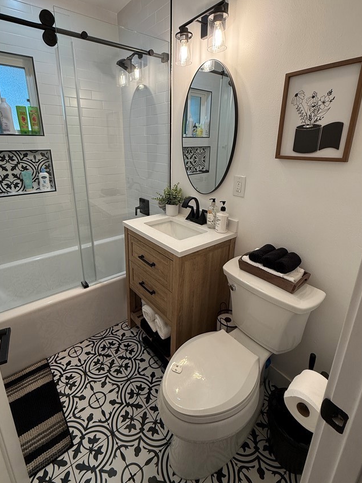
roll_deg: -0.8
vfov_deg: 90.7
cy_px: 215
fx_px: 237
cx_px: 168
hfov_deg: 74.6
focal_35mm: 17
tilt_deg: -16.0
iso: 125
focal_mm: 2.22
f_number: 2.2
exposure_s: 1/120
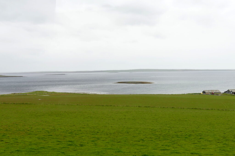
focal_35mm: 49
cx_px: 118
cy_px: 78
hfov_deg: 40.3
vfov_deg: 27.5
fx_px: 320
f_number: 3.3
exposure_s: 1/250
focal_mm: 17.83
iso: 125
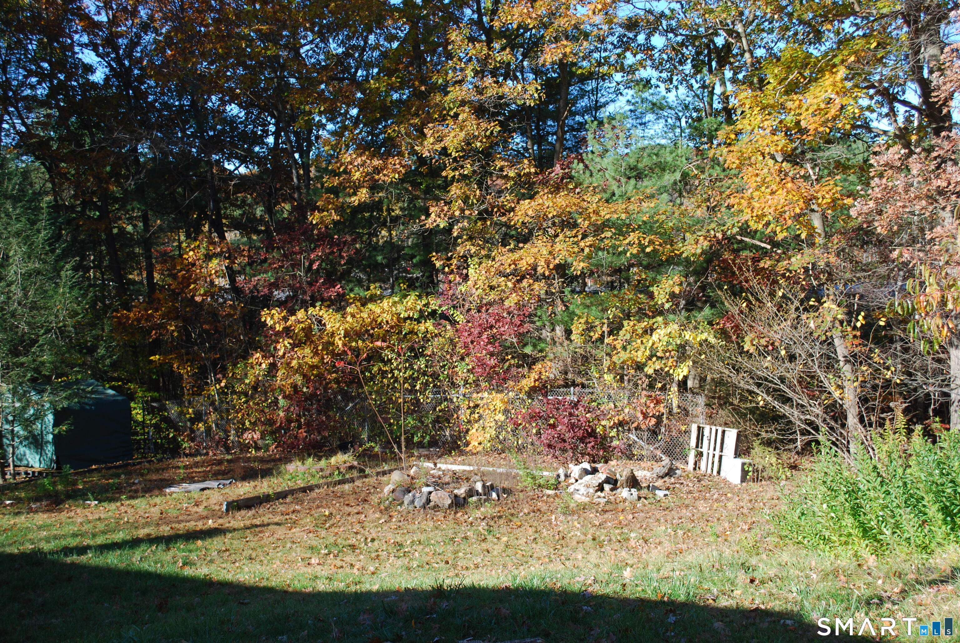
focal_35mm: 42
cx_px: 480
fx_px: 1121
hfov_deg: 46.4
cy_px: 322
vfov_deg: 32.0
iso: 100
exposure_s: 1/160
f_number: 6.3
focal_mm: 28
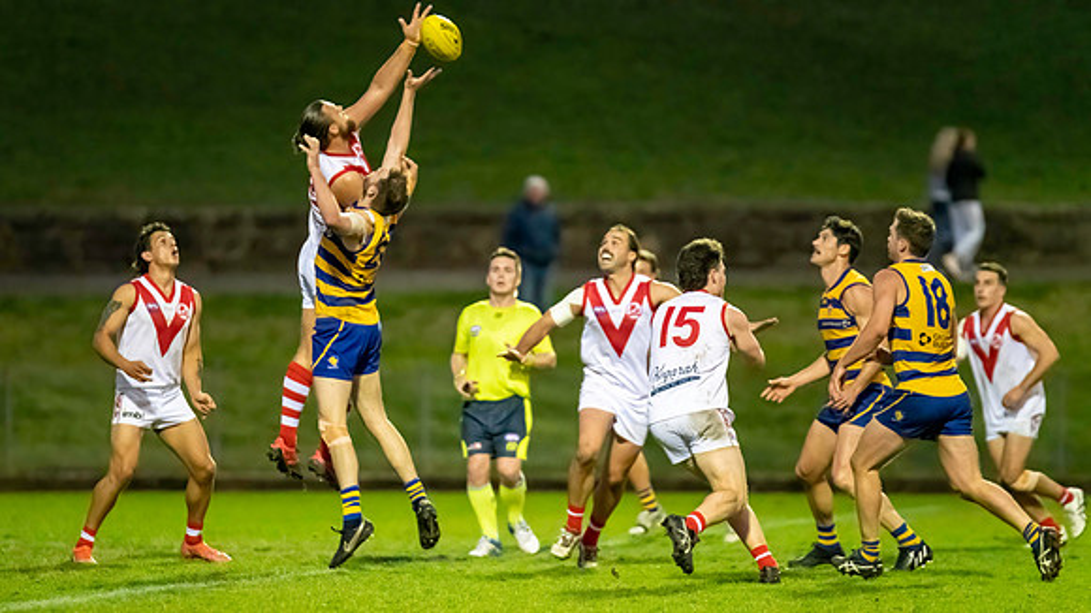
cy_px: 405
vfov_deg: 3.2
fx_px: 10868
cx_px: 451
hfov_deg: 5.7
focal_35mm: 376
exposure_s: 1/1600
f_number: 2.8
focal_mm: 300
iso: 10000
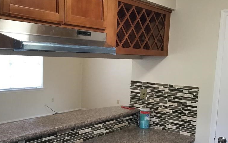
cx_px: 92
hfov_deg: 45.1
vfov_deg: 29.2
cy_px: 84
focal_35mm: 44
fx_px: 273
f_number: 2.4
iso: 64
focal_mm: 3.3
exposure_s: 1/30
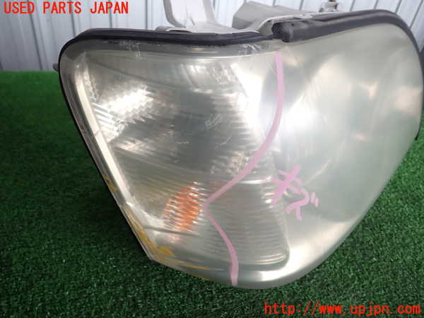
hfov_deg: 69.4
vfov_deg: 54.9
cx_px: 212
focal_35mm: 25
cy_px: 159
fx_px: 306
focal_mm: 4.5
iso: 100
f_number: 2
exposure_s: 1/160
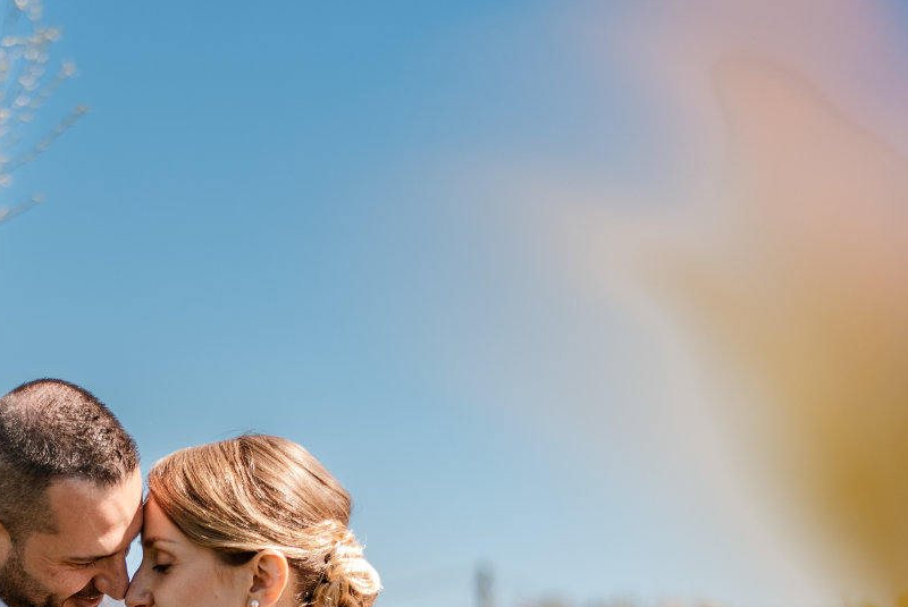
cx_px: 141
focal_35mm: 101
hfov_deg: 19.9
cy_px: 610
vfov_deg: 13.4
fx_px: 2550
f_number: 1.8
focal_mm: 50
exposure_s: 1/2500
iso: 125
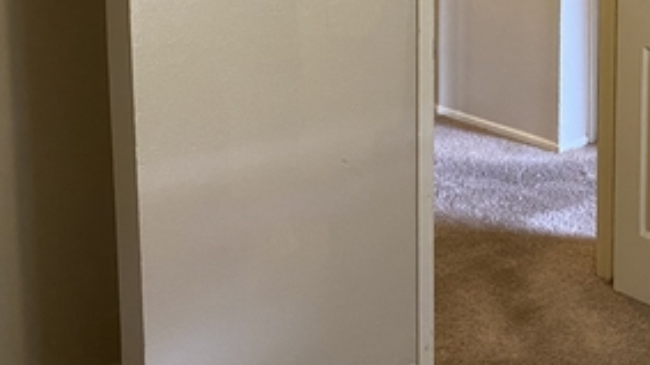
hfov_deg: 30.6
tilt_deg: -5.0
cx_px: 641
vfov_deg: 17.8
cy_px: -78
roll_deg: -1.2
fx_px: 1103
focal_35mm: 64
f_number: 1.8
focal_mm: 4.25
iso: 250
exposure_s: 1/60
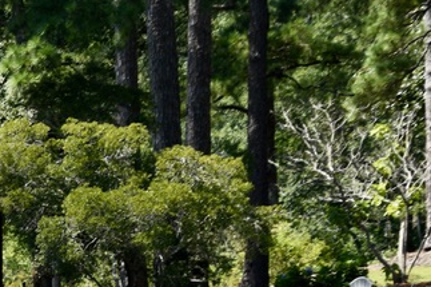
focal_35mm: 434
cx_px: -136
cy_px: 288
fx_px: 5193
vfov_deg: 3.2
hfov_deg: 4.7
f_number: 6.3
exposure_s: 1/400
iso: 250
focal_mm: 86
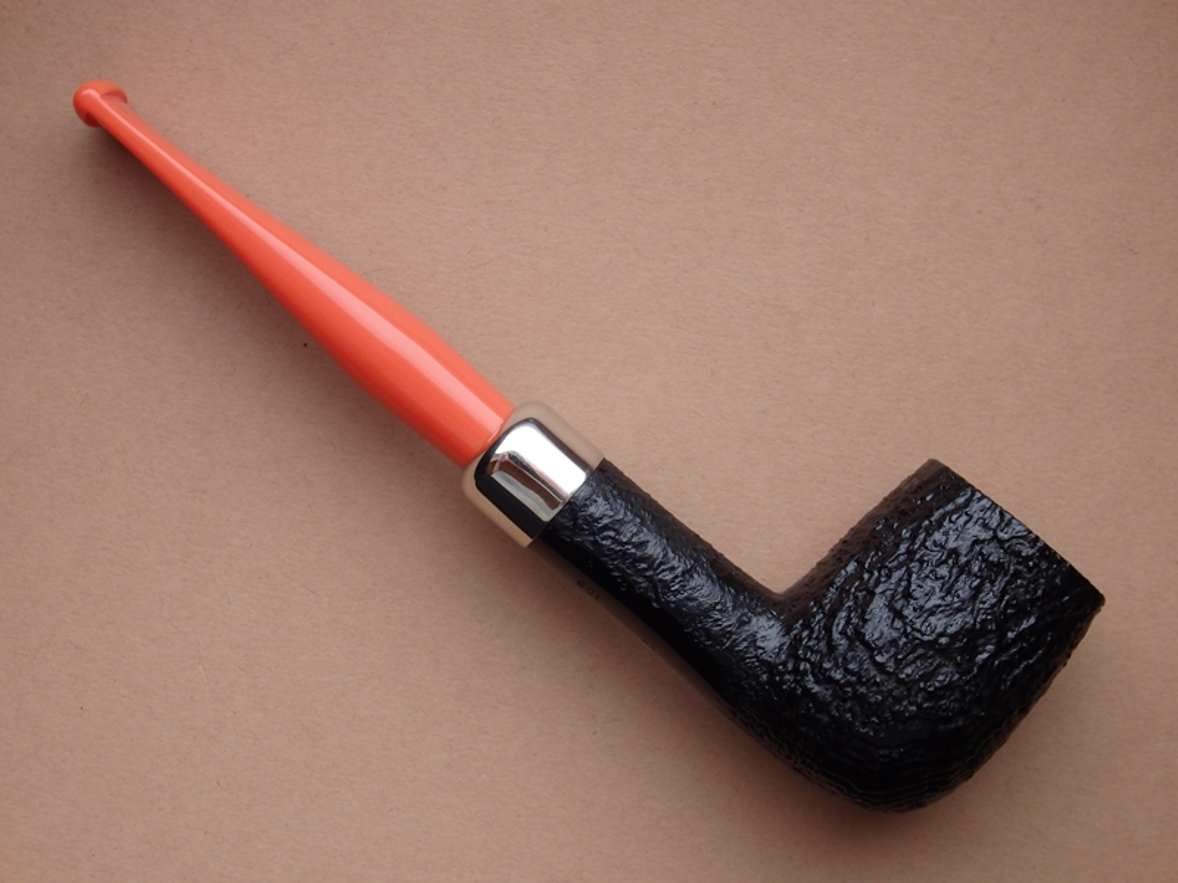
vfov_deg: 24.4
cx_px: 589
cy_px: 442
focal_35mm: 60
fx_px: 2042
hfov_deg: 32.2
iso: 125
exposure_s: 1/13
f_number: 4.2
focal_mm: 10.8
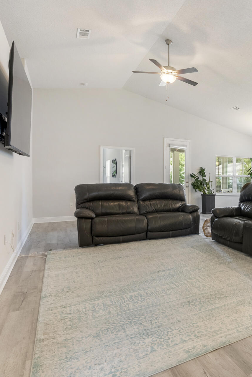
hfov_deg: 45.5
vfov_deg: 71.5
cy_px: 184
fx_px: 262
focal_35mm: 25
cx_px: 235
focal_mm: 16
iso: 320
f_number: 9
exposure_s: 1/1.25
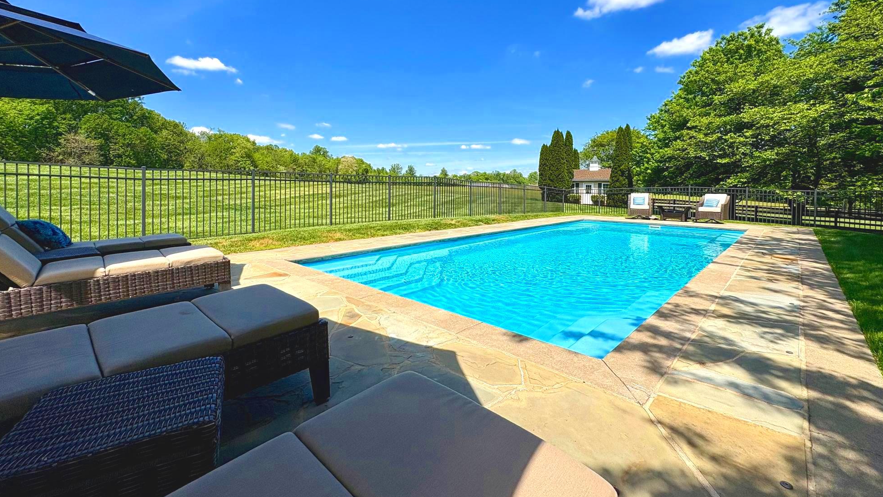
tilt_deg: -1.2
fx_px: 375
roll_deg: -1.1
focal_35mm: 16
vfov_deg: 66.4
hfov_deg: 99.3
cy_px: 196
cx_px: 455
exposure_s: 1/2415
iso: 50
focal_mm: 2.22
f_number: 2.2
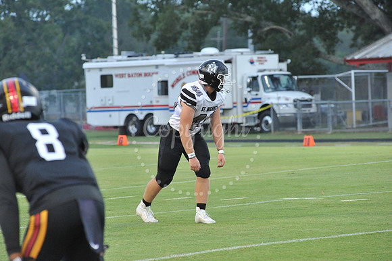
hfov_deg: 10.3
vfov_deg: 6.9
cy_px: 130
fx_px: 2176
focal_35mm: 200
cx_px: 196
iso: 4000
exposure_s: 1/250
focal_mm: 200
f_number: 5.6
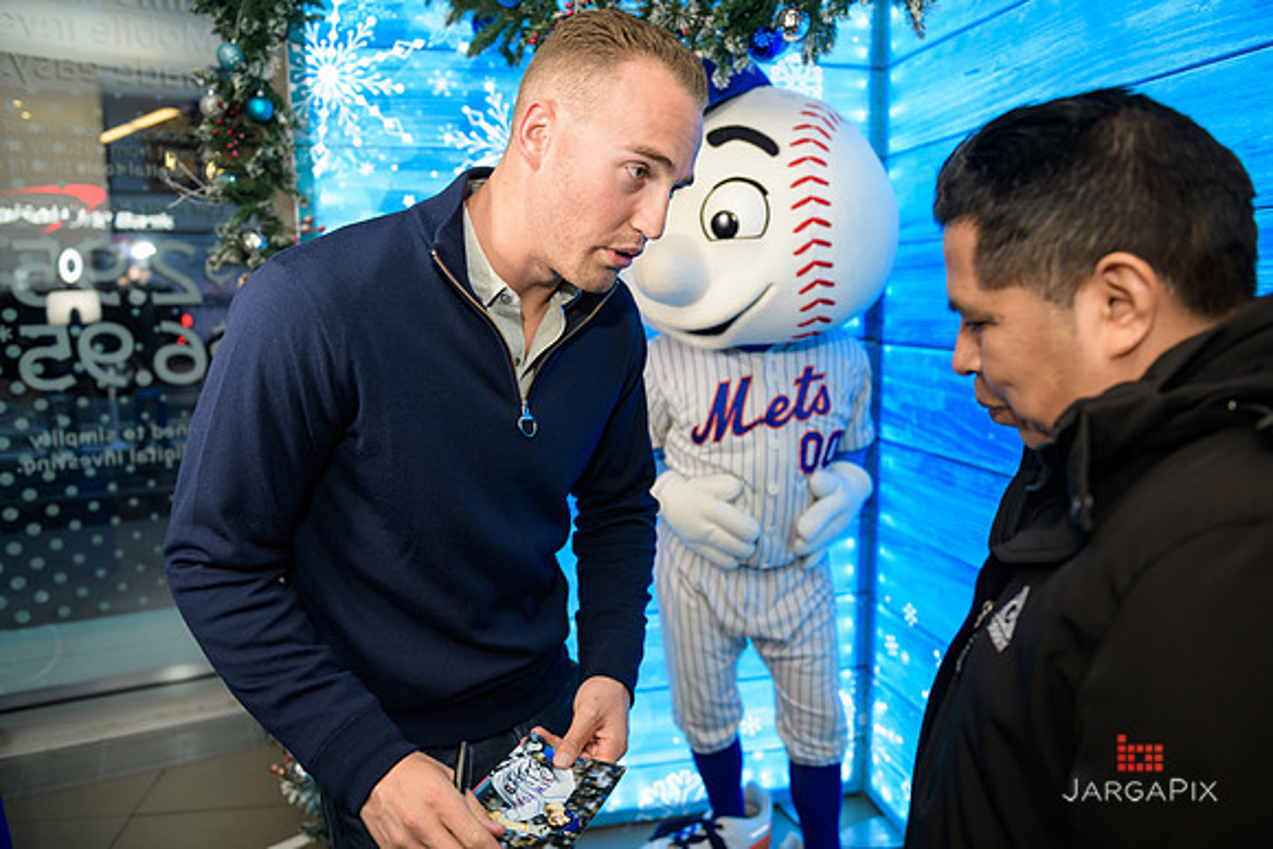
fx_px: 920
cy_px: 424
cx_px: 636
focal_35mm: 26
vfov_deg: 49.6
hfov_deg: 69.4
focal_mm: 26
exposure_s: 1/125
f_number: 3.2
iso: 400
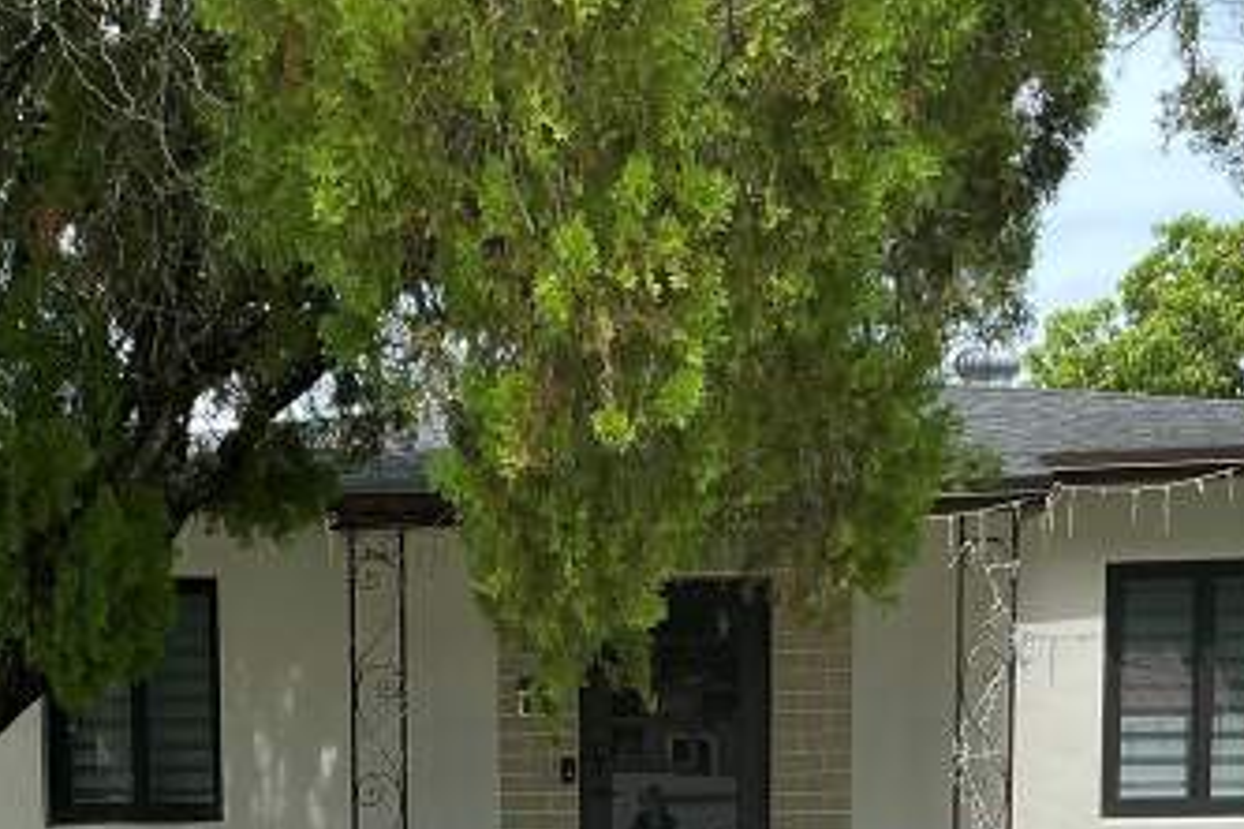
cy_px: 1031
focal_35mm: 70
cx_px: 403
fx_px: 2419
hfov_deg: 28.6
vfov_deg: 18.3
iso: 25
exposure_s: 1/1144
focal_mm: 3
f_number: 1.8
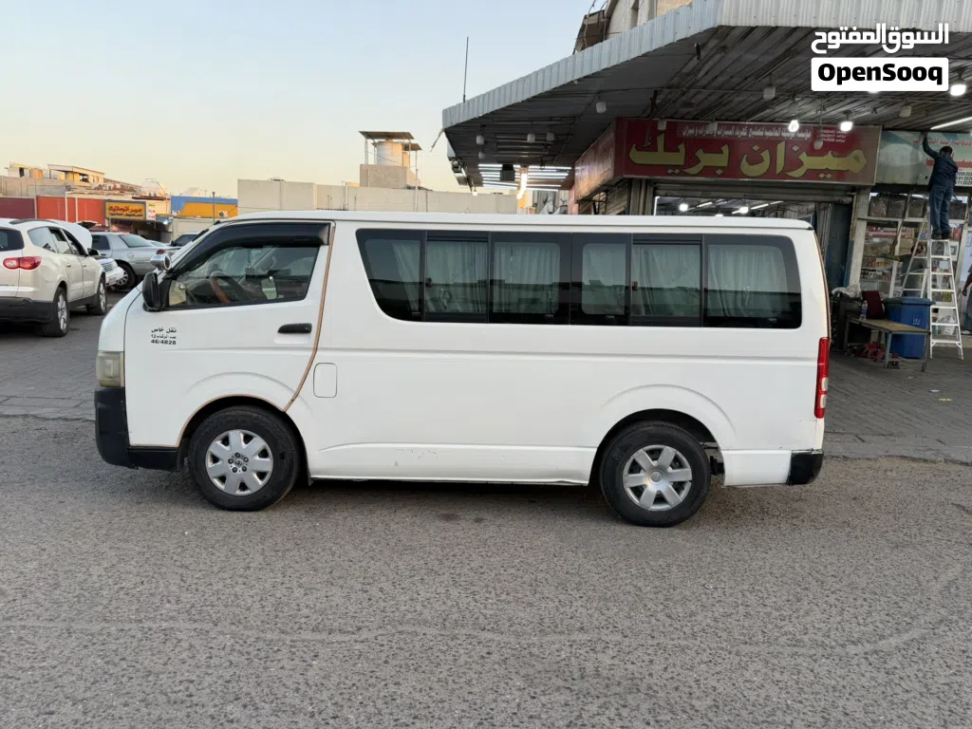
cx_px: 486
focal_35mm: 24
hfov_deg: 71.6
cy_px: 364
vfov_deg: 56.8
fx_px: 674
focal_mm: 6.76
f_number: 1.78
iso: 64
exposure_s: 1/283
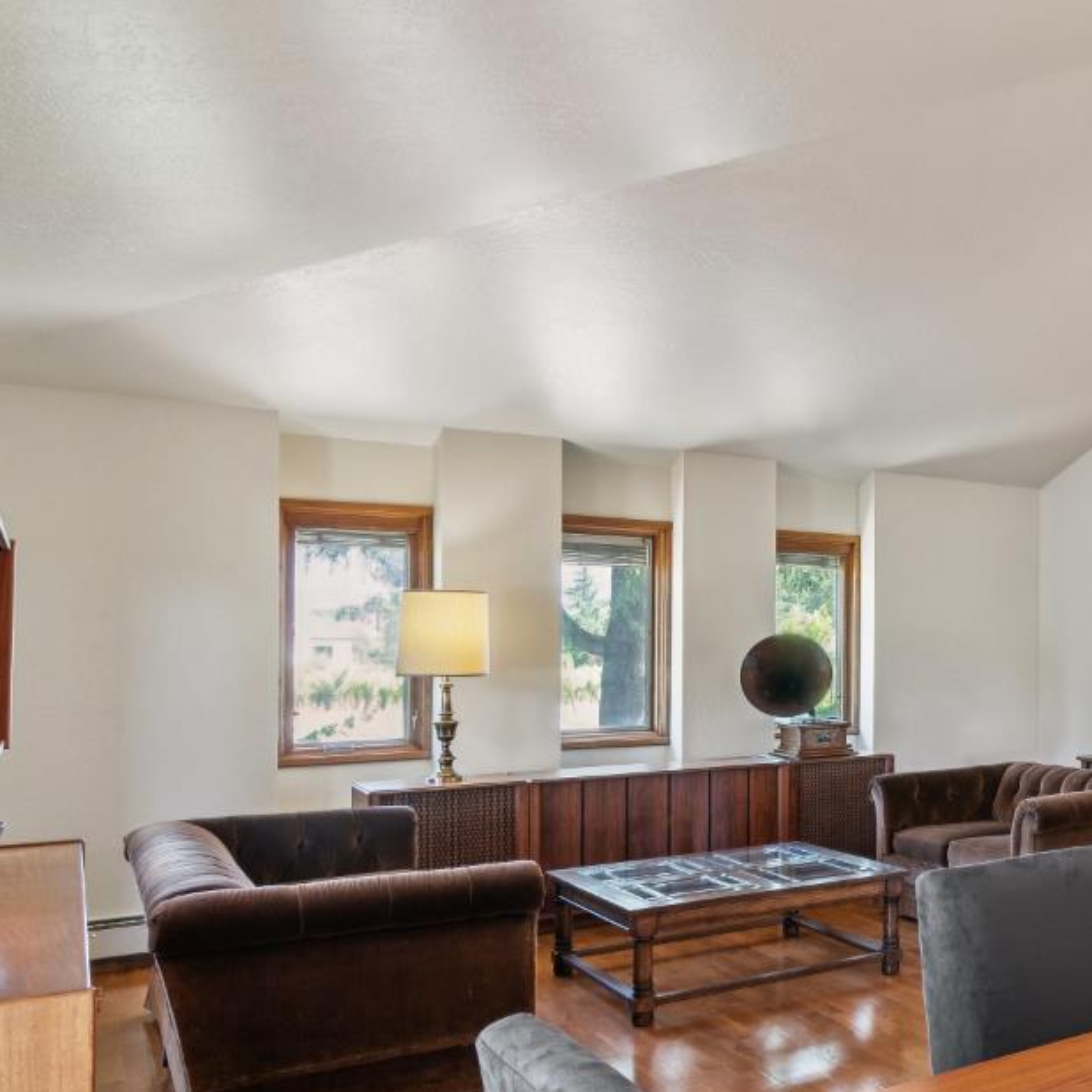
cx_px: 1239
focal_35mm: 33
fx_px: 1178
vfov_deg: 49.2
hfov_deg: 39.3
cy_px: 686
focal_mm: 16
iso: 320
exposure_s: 1/5
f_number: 10
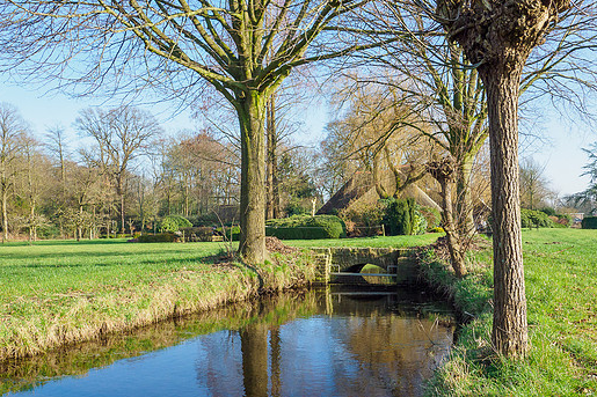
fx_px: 564
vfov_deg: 38.7
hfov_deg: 55.7
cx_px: 327
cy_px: 241
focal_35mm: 34
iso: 640
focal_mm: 14
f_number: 8
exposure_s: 1/320
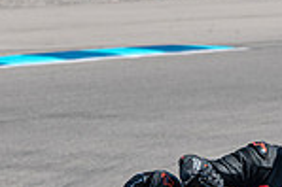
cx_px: 185
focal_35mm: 780
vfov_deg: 1.8
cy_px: 248
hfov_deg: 2.6
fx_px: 6103
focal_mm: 200
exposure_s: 1/800
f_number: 9
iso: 200
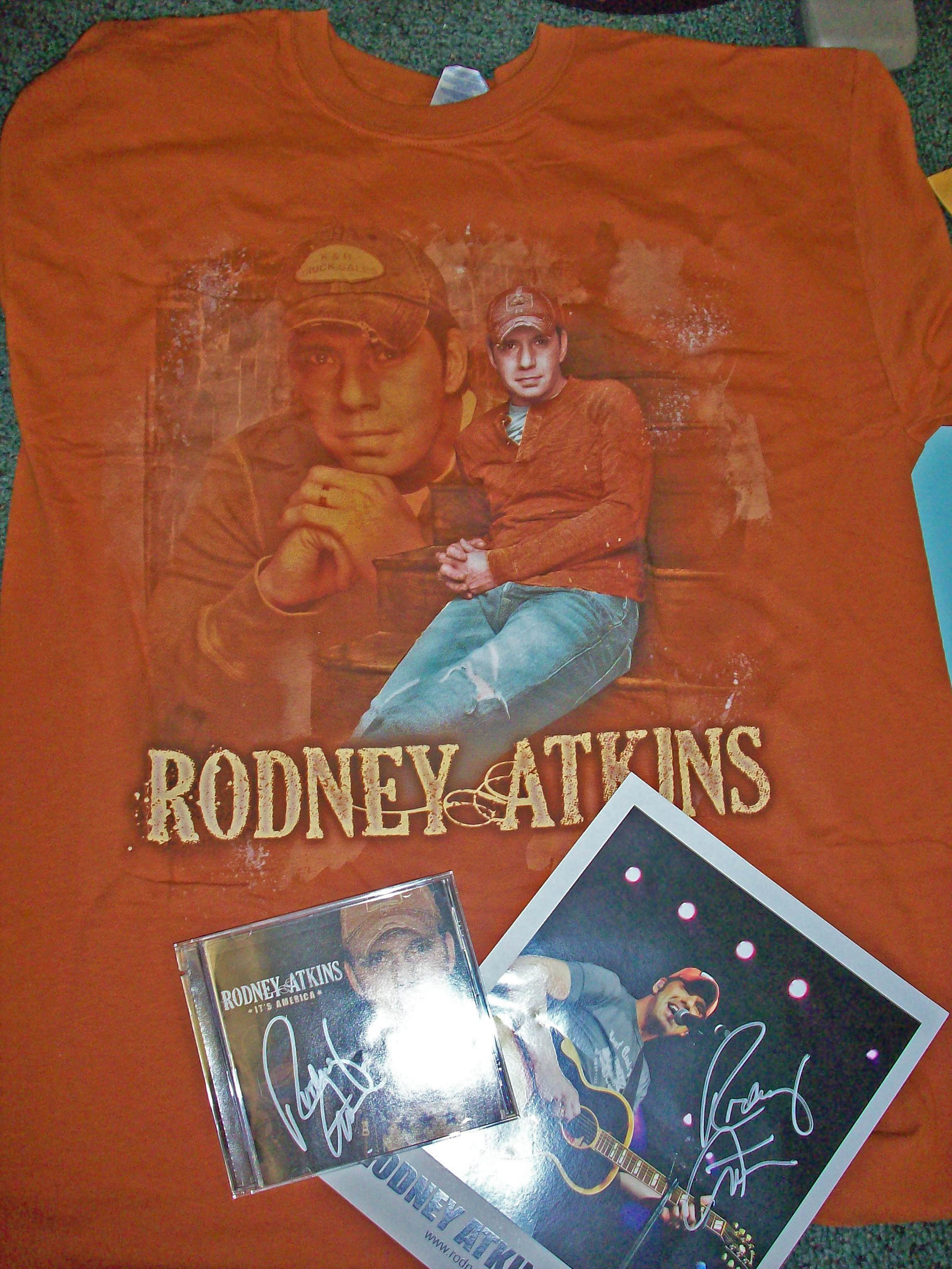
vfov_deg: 50.1
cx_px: 476
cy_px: 634
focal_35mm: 37
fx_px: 1357
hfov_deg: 38.7
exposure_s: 1/64
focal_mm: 6.2
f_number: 2.8
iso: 200
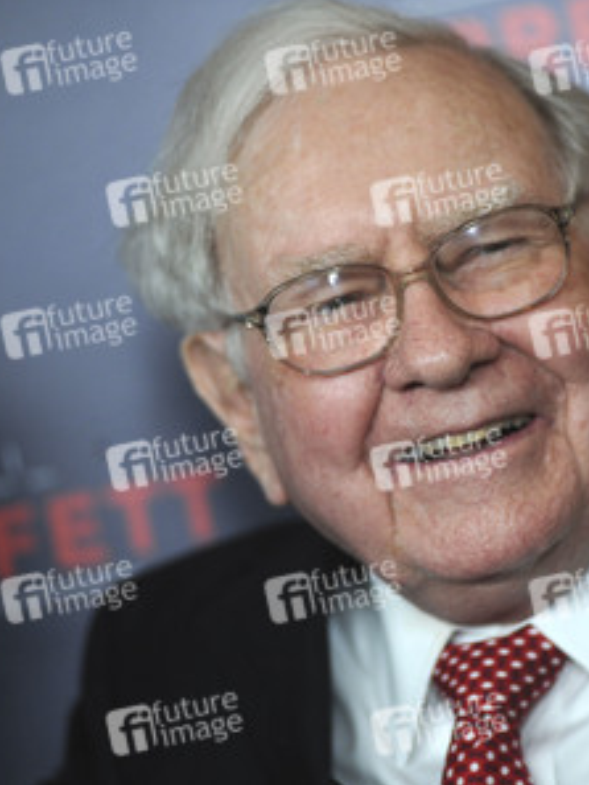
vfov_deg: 8.5
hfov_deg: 6.4
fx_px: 5282
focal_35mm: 233
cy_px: 394
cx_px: 367
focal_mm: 160
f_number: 3.5
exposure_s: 1/320
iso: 1600
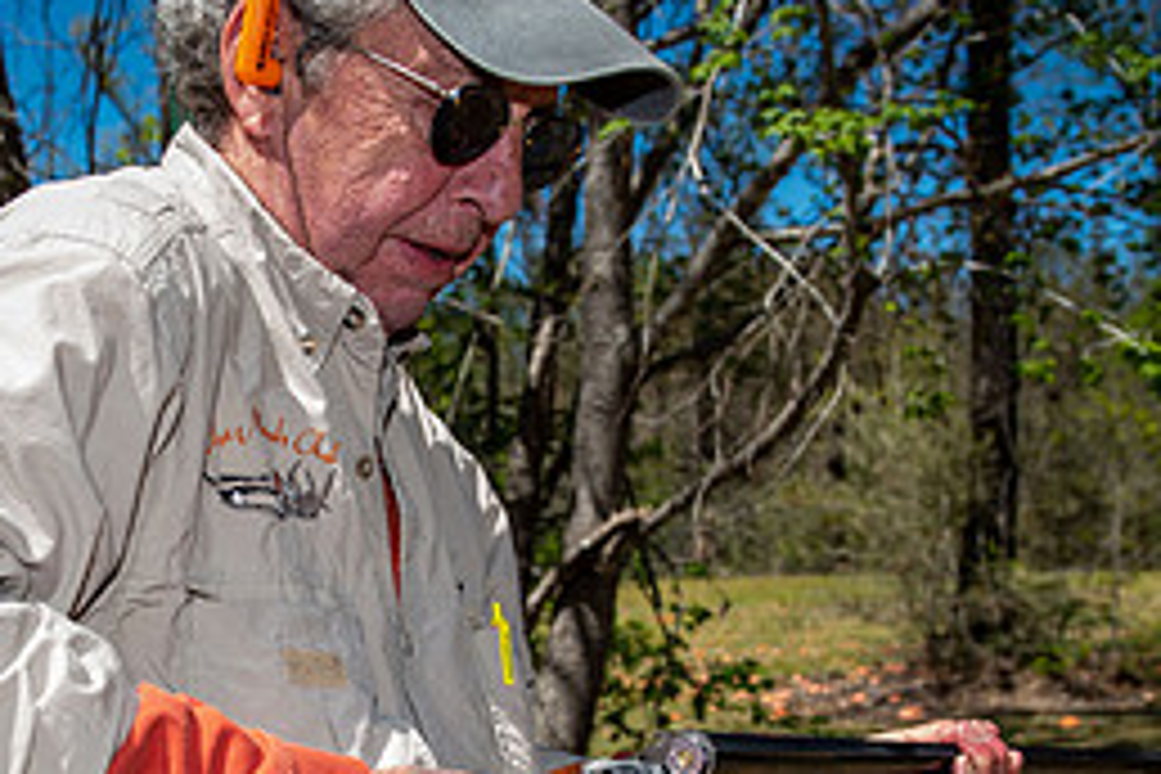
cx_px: 356
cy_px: 720
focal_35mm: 63
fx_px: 2032
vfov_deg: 21.0
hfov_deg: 31.6
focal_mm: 28
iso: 50
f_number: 5.6
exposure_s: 1/250
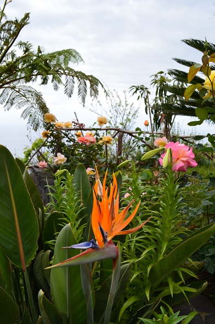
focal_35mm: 33
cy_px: 162
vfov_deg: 57.3
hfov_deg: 39.8
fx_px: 297
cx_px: 108
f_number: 11
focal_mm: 22
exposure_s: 1/125
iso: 180
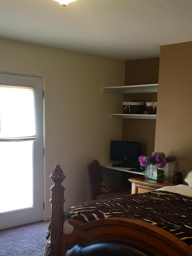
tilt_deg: -10.3
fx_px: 347
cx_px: 91
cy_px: 183
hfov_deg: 30.9
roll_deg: -1.6
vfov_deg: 39.6
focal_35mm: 47
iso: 40
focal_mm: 4.15
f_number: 2.2
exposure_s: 1/30
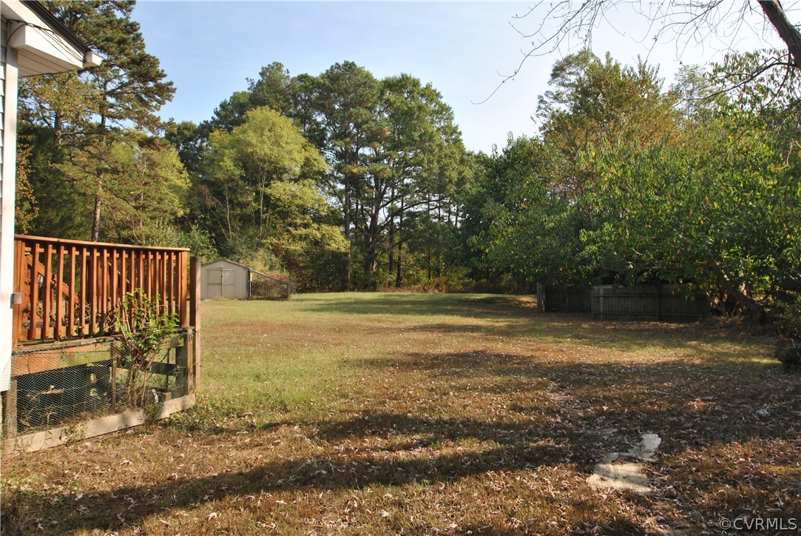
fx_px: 534
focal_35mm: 24
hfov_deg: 73.7
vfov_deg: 53.2
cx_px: 400
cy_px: 268
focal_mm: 16
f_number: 6.3
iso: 100
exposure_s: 1/160
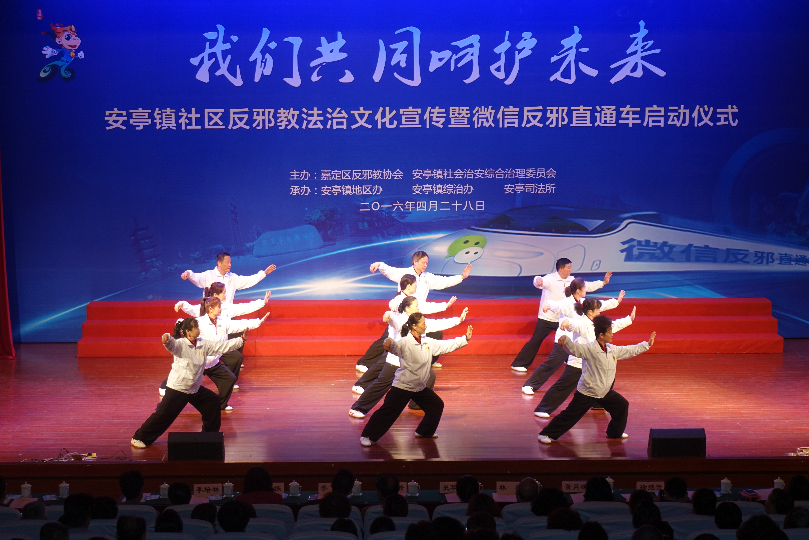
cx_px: 404
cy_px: 270
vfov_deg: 18.7
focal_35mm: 73
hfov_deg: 27.7
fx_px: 1640
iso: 250
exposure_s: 1/80
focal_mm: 26.65
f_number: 2.8
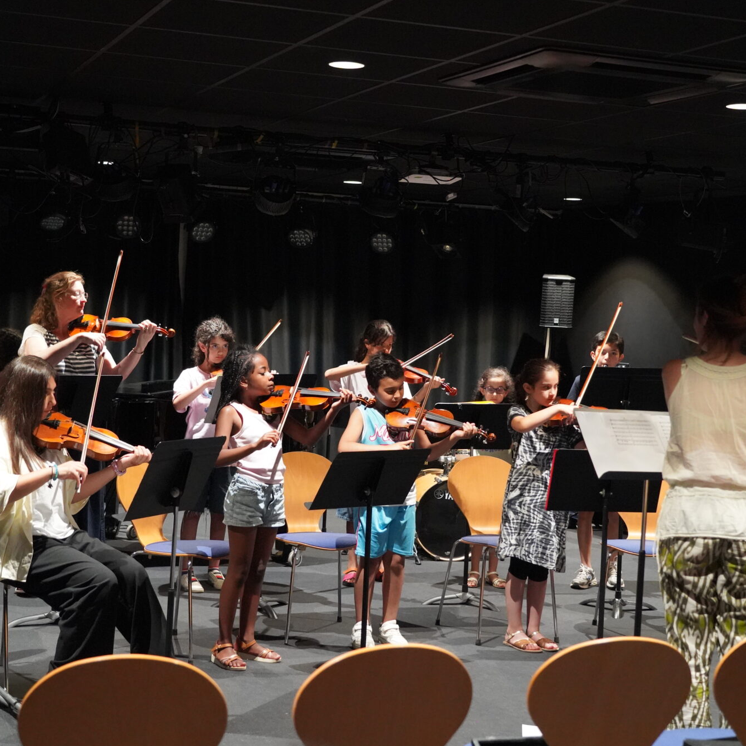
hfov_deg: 30.0
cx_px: 325
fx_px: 1390
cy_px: 377
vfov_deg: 30.0
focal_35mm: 57
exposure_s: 1/160
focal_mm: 44
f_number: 4
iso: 12800
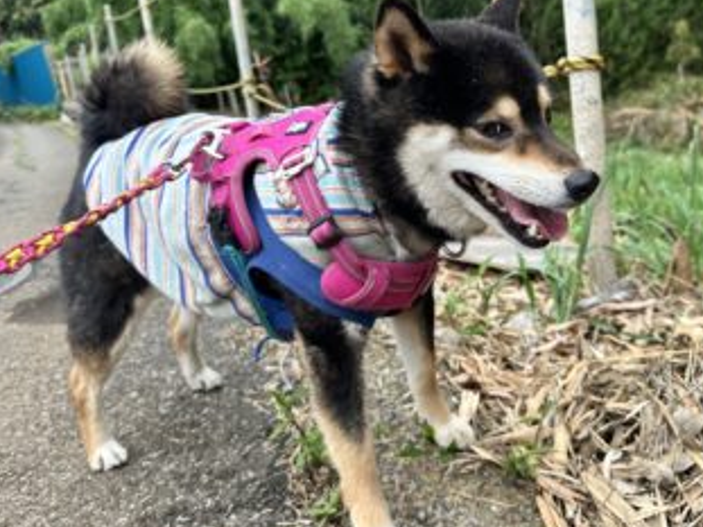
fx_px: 670
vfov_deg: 42.5
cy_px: 190
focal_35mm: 33
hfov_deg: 54.9
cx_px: 424
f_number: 1.78
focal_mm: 6.86
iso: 80
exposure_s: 1/836
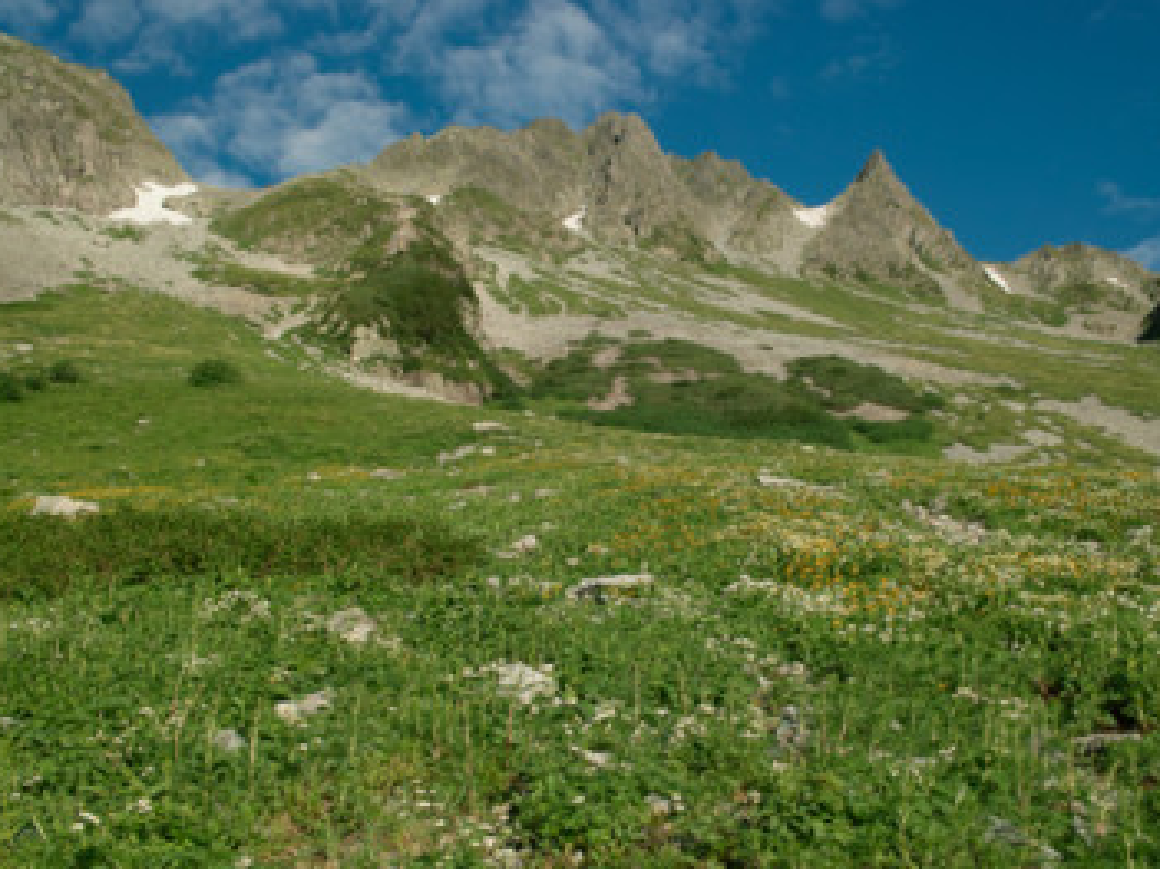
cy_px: 438
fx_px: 1507
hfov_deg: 42.0
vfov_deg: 32.2
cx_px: 641
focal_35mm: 45
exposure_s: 1/40
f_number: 14
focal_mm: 24.2
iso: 100
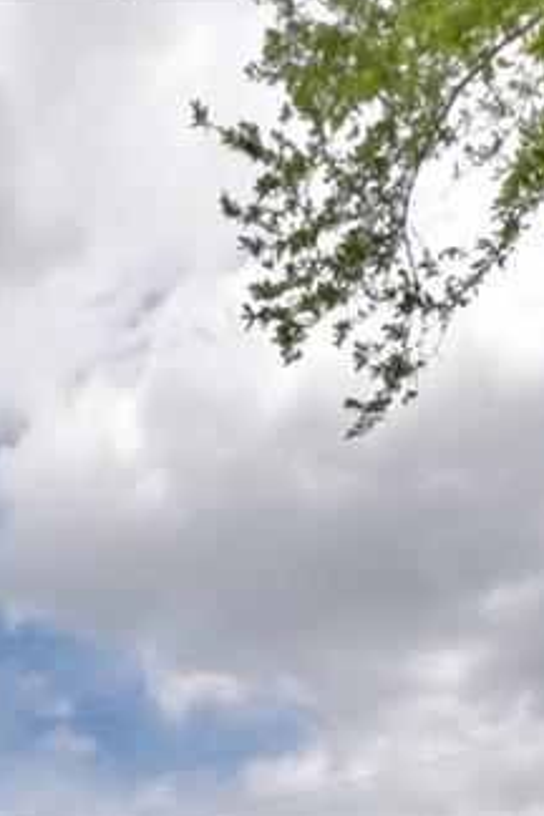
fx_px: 1677
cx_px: 176
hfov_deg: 18.4
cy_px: 1327
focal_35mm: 74
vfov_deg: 21.4
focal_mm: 10
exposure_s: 1/250
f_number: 10
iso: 100
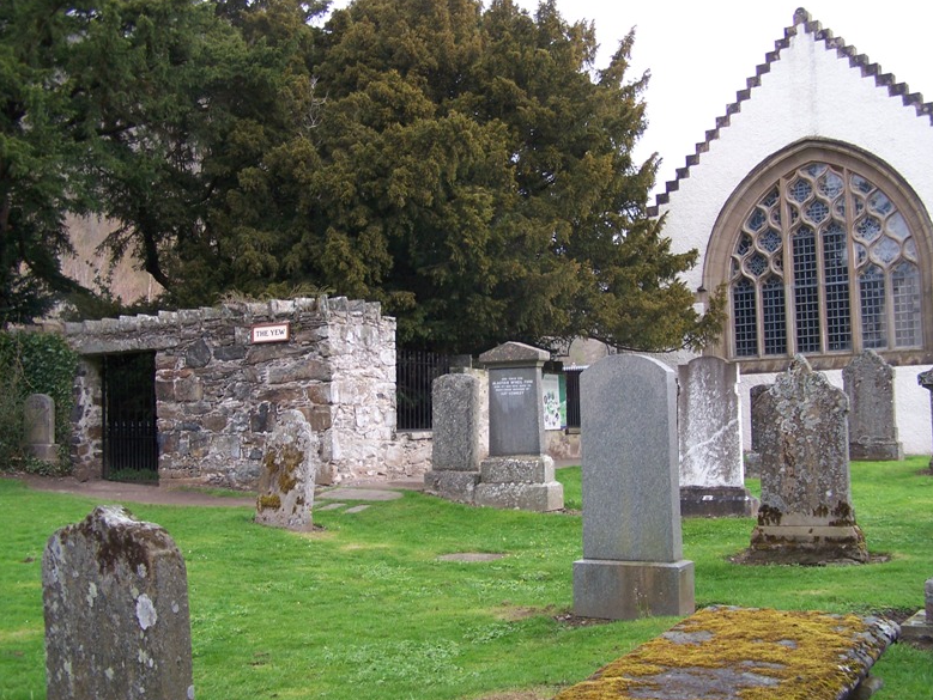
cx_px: 474
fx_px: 1052
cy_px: 346
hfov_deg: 47.8
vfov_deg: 36.8
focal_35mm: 39
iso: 80
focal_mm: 6.3
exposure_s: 1/30
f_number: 2.8
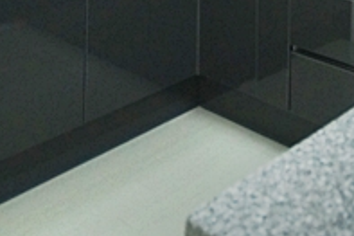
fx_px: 599
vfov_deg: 16.6
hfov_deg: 30.4
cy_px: -240
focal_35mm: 61
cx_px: 359
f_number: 4
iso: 800
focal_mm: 10
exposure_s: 1/200
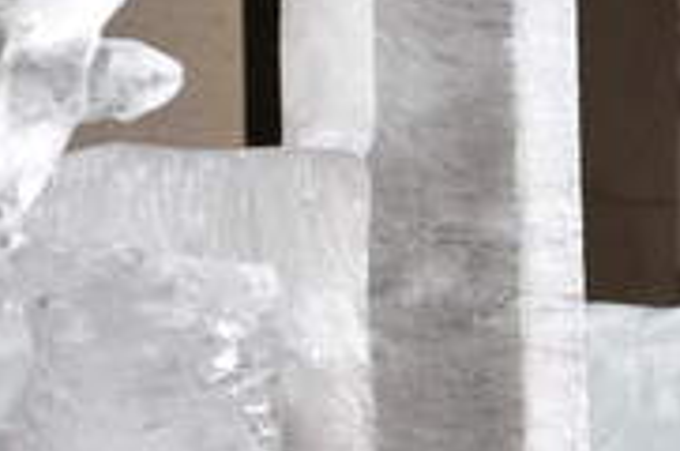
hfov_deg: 4.0
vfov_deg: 2.6
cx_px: 503
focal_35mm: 521
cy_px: 656
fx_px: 9824
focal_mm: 98
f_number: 6.3
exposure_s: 1/160
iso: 200
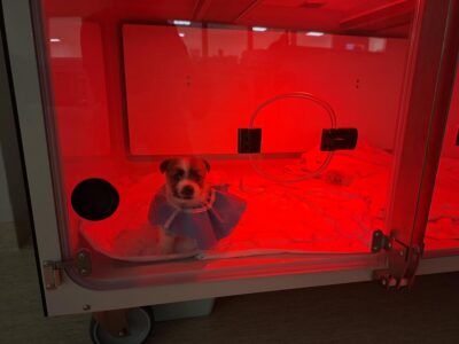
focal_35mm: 23
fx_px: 305
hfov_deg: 73.9
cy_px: 172
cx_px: 230
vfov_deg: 58.9
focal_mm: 5.54
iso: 320
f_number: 1.8
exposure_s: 1/33
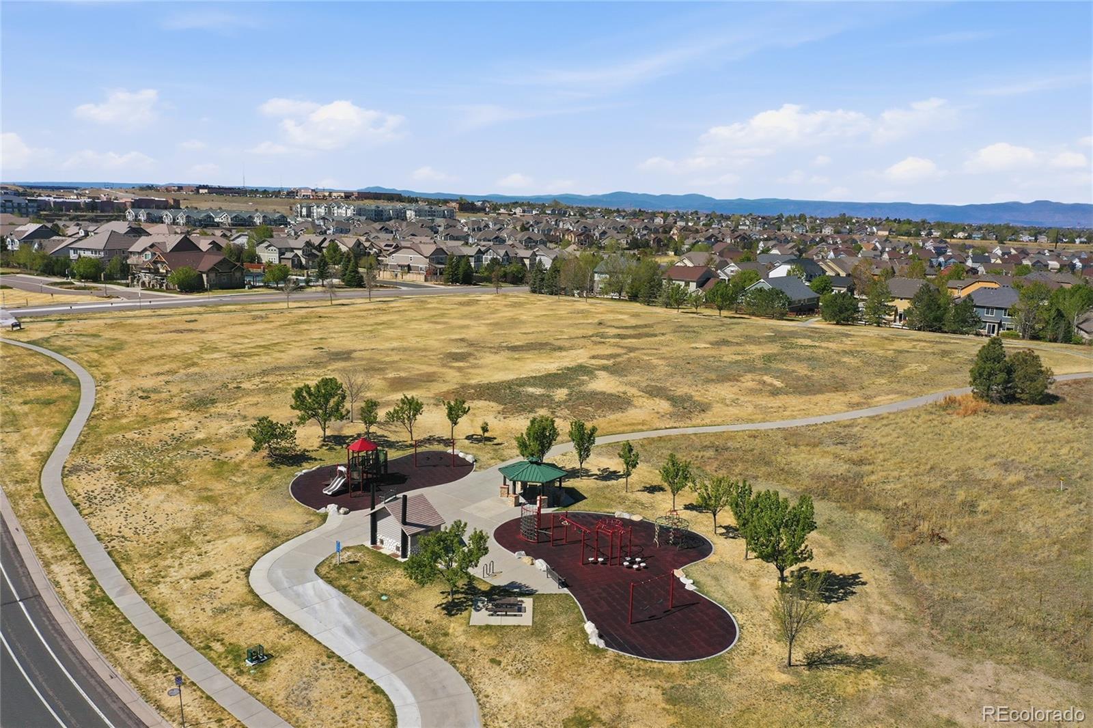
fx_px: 850
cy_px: 364
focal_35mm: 28
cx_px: 546
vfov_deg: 46.4
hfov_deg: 65.5
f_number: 6.3
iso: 100
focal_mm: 10.3
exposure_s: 1/800
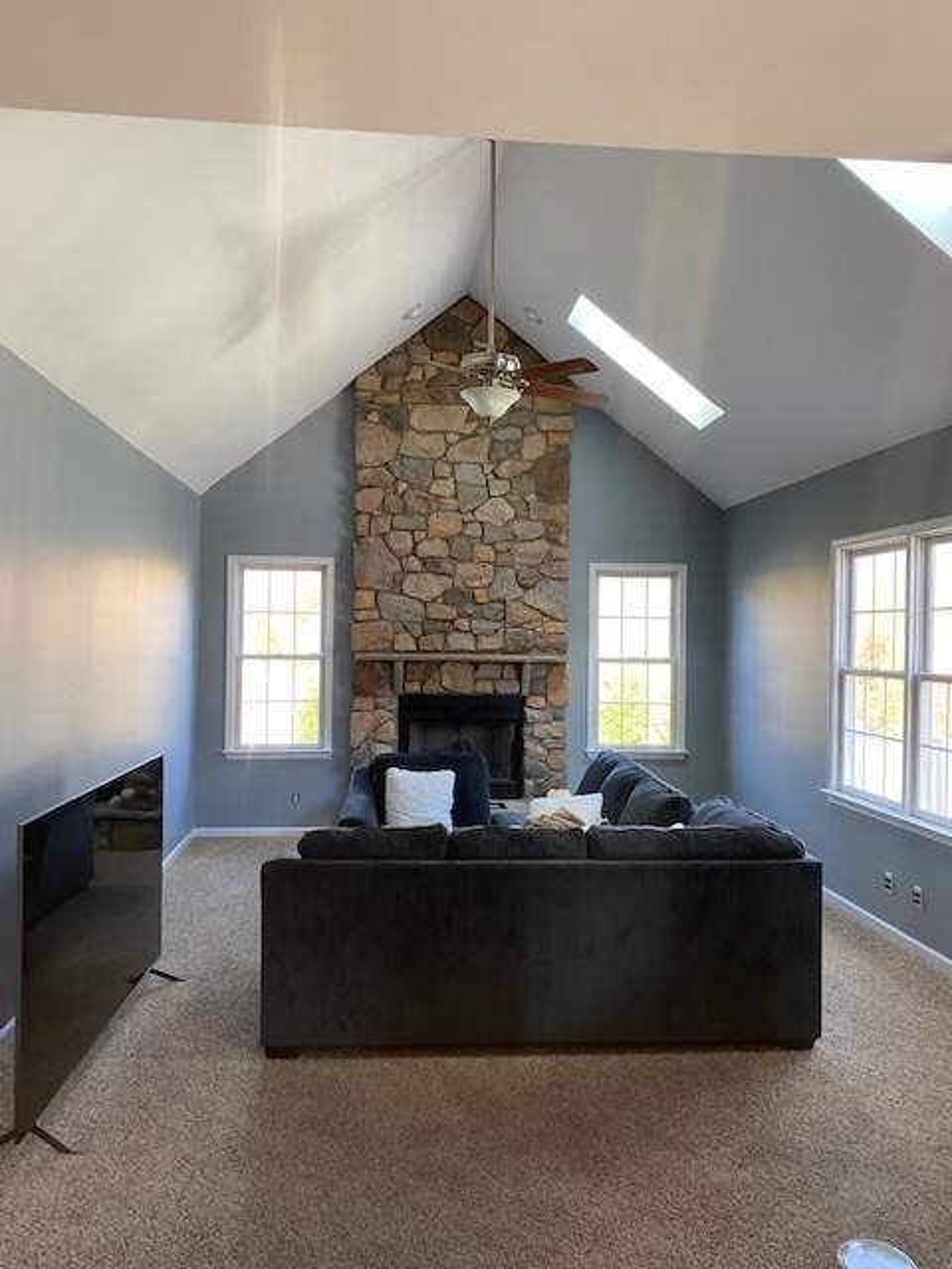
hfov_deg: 53.1
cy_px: 634
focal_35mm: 26
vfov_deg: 67.3
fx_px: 953
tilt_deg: -1.2
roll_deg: -2.6
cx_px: 476
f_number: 1.8
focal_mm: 4.25
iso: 100
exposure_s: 1/60
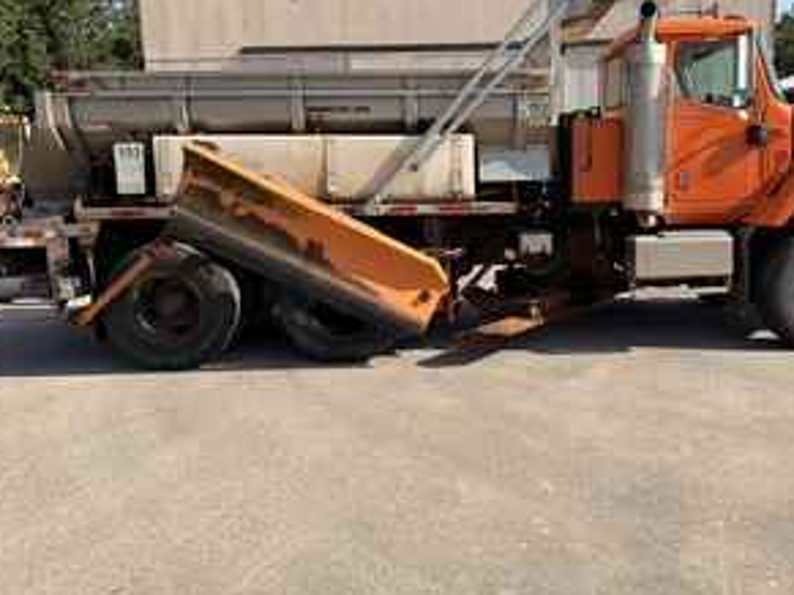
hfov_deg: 54.9
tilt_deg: -7.3
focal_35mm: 33
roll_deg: +1.2
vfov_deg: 42.9
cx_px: 483
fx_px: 757
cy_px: 276
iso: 80
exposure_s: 1/4167
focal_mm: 6.76
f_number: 1.78
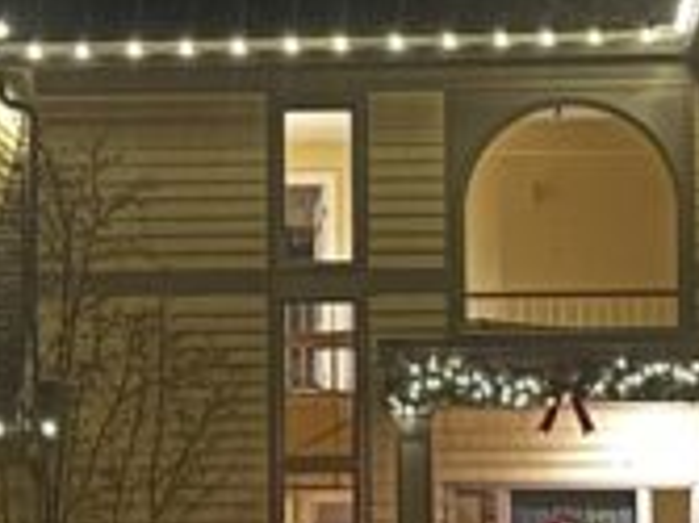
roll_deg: +0.0
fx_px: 2966
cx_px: 310
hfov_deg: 13.4
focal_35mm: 147
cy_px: 280
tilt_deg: +4.6
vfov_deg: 10.1
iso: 1250
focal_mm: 6.86
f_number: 1.78
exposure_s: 1/15
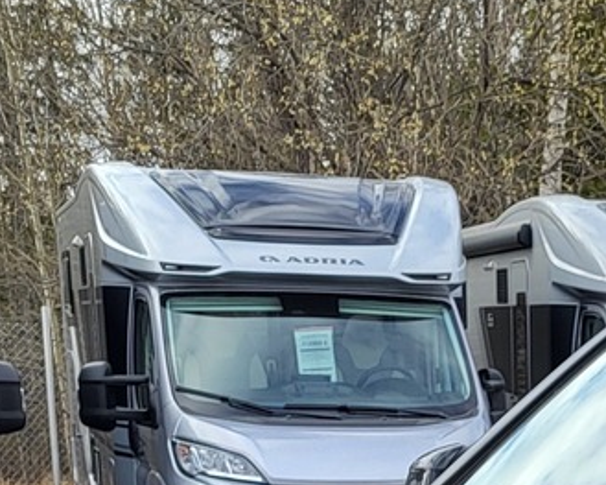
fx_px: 1990
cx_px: 696
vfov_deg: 12.3
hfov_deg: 16.7
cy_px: 976
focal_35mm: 111
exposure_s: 1/492
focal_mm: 5.4
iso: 40
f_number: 1.8
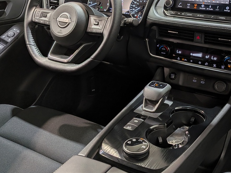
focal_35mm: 38
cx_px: 150
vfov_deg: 37.3
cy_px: 57
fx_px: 254
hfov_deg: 48.3
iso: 28
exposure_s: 1/128
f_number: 1.7
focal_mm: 4.53
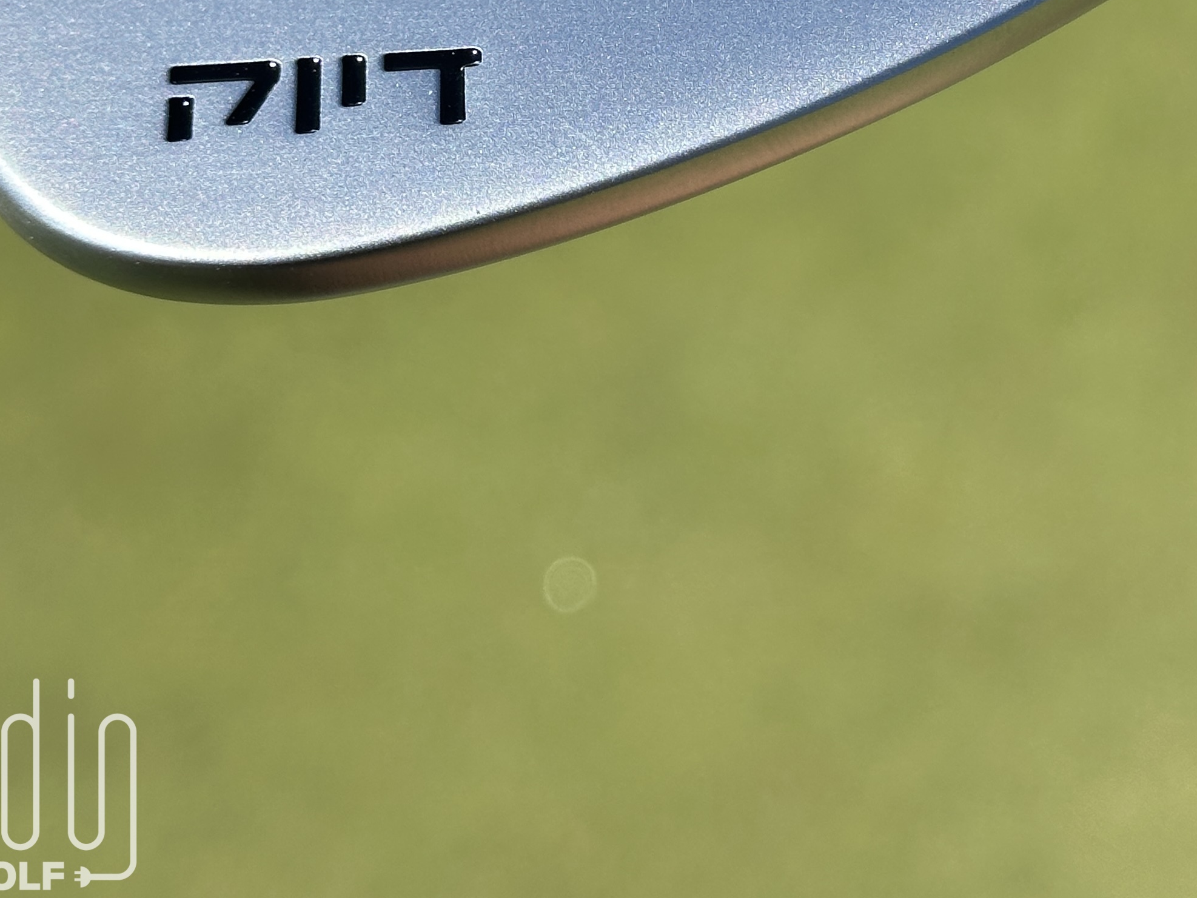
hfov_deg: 21.9
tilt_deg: -48.6
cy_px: 138
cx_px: 786
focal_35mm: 89
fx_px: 3078
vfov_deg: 16.4
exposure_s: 1/3876
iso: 64
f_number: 1.78
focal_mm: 6.86
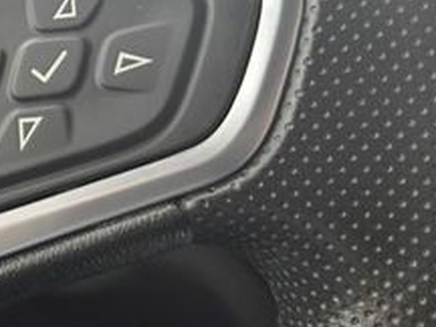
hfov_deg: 26.6
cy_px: 89
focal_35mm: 68
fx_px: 856
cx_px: -28
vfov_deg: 21.5
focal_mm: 5.4
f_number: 1.8
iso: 64
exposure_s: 1/180
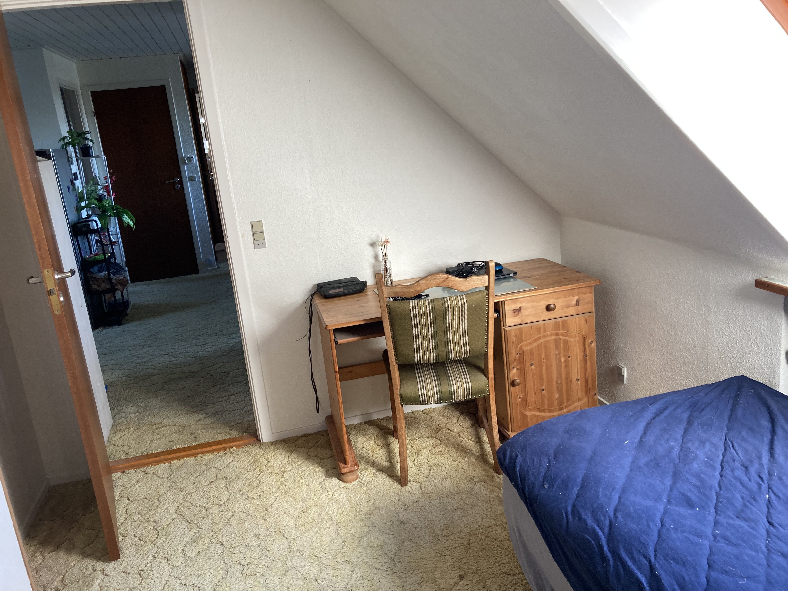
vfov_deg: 49.7
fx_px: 637
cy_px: 296
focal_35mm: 28
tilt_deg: -14.6
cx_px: 394
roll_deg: +6.2
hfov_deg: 63.4
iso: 80
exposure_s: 1/115
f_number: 1.8
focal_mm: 3.99
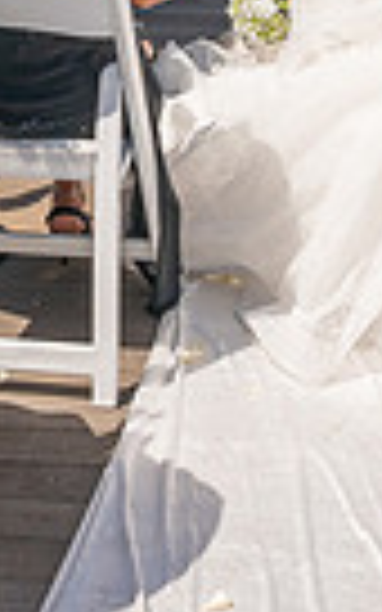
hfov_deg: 12.6
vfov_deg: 18.5
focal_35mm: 104
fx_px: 1732
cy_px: -205
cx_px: 279
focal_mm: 24
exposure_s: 1/800
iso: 200
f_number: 8
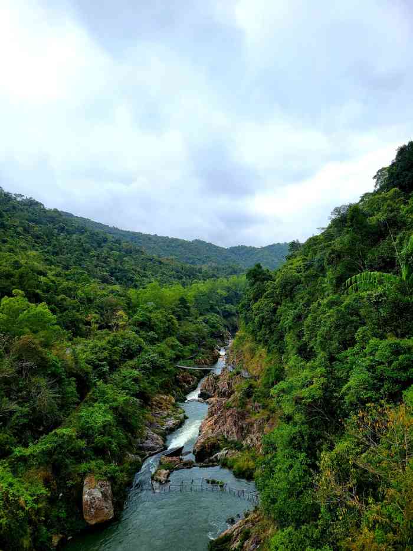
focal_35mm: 26
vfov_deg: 67.3
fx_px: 414
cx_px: 206
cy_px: 276
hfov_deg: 53.1
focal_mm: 5.4
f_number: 1.8
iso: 40
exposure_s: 1/556
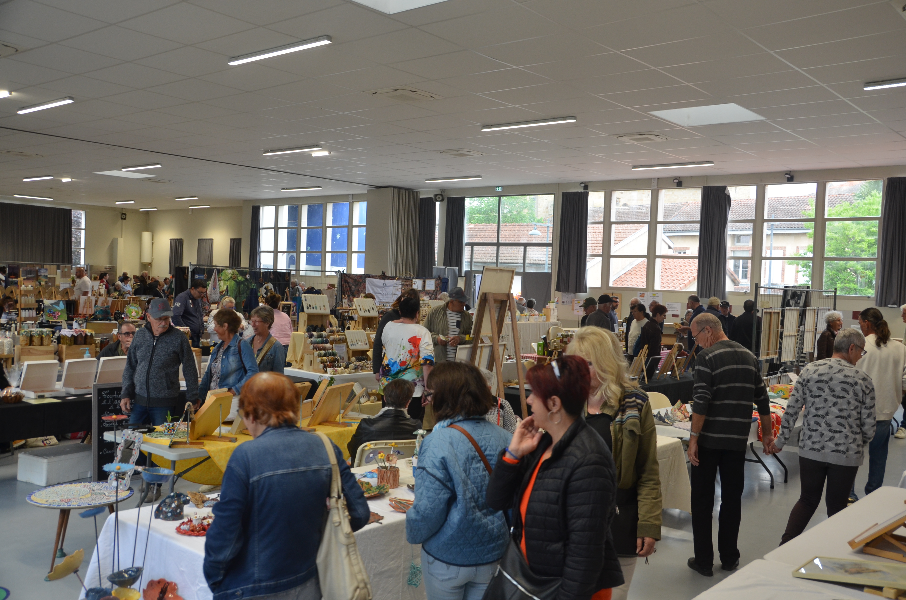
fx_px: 829
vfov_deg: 39.8
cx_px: 453
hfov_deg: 57.3
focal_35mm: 33
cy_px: 300
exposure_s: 1/100
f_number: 5
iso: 400
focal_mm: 22
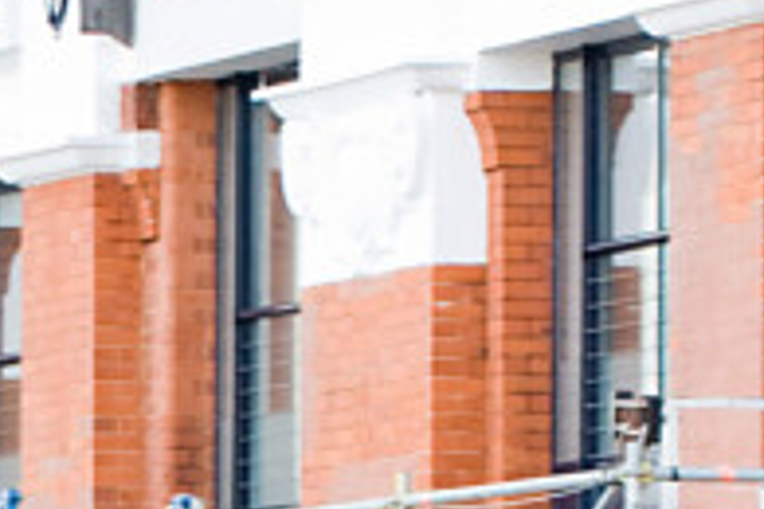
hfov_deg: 2.6
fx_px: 16679
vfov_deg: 1.7
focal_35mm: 786
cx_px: -496
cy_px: 1147
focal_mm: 102
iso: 100
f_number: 5.6
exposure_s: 1/80
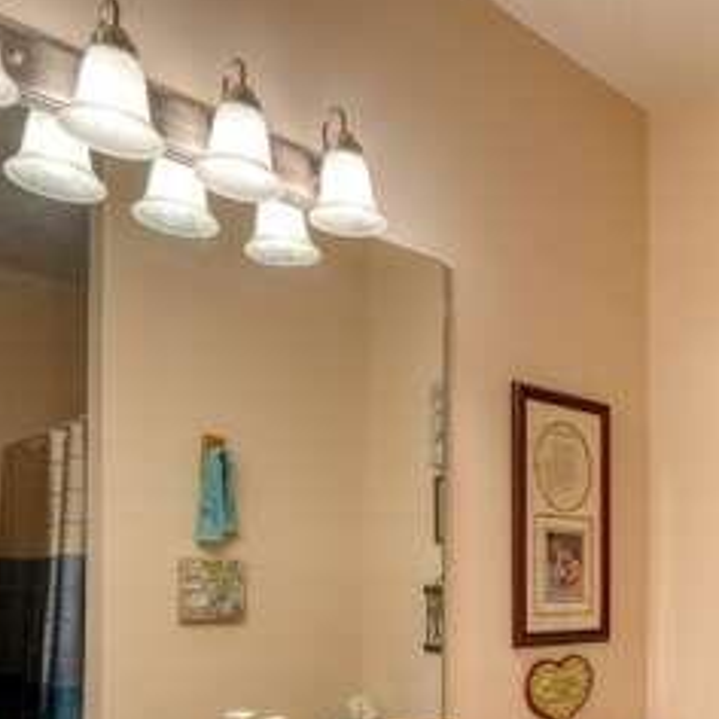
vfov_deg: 43.3
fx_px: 846
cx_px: 670
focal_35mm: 36
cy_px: 603
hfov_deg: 41.7
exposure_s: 1/1.25
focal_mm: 10
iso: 100
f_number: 7.1
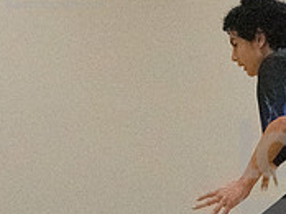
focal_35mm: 481
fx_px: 3969
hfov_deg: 4.1
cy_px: 178
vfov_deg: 3.1
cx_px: 289
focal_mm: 100
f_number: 4
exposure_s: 1/1250
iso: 10000
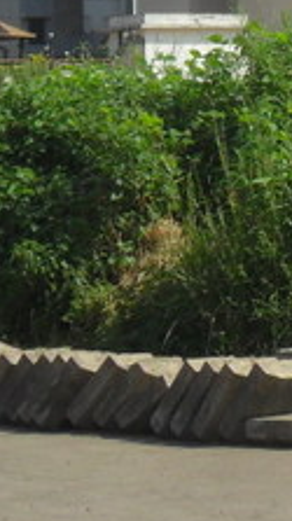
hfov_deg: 6.8
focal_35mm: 172
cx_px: 631
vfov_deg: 12.1
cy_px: -168
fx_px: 2374
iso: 100
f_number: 4.5
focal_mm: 7.8
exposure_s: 1/750
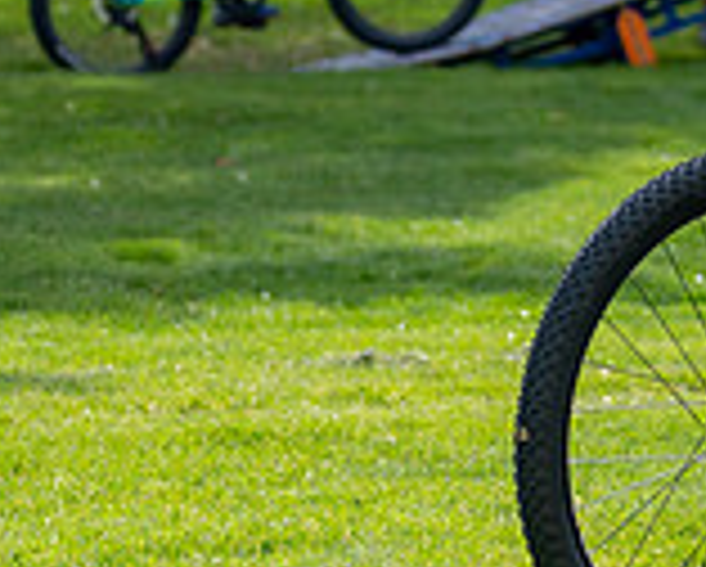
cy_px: -30
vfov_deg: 3.3
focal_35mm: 466
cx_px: 589
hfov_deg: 4.1
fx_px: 9749
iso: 200
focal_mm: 86
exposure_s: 1/2000
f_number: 2.8
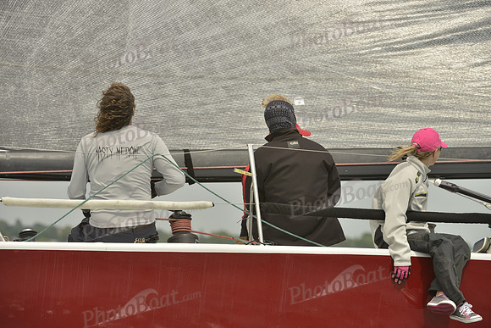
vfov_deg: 6.9
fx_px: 2728
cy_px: 164
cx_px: 246
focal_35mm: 200
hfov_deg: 10.3
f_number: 7.1
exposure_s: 1/1250
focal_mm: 200
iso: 280
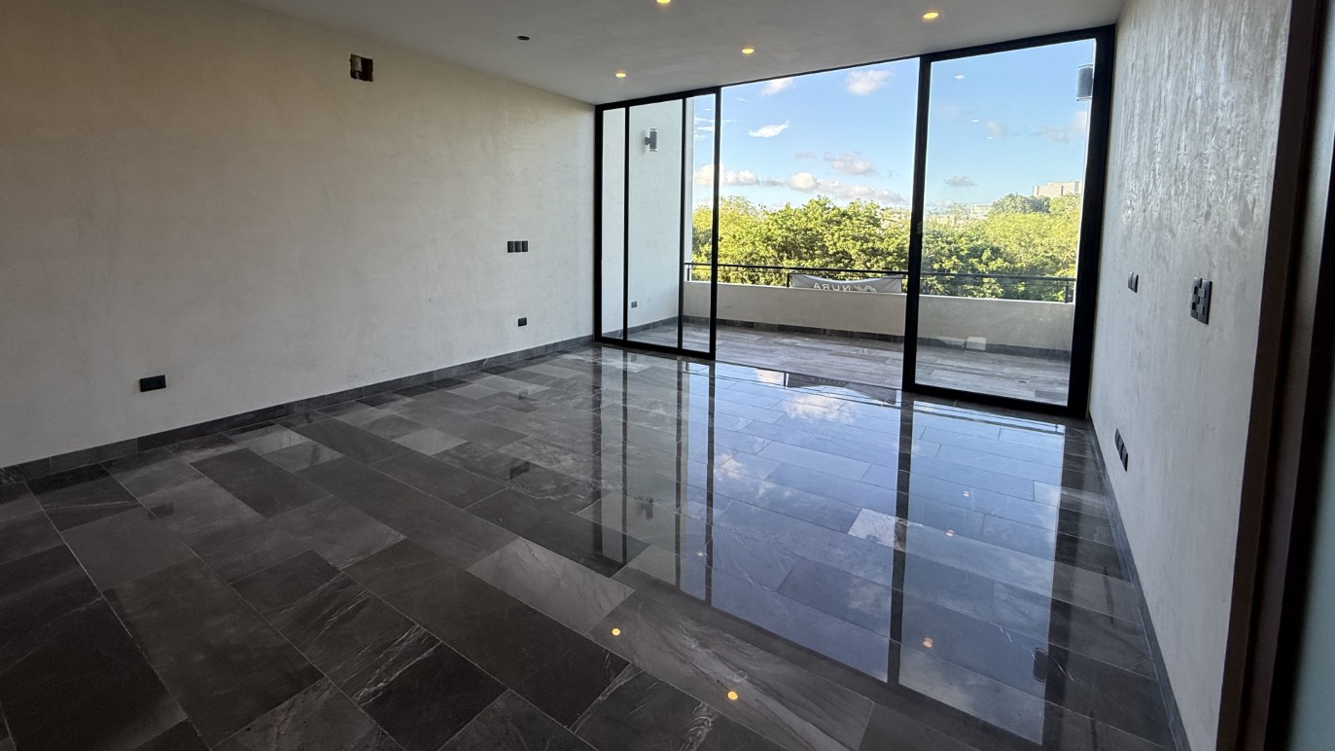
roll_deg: -0.2
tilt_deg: -4.2
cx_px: 645
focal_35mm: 16
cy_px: 277
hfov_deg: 99.3
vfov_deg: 66.0
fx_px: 566
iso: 64
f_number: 2.2
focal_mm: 2.22
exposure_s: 1/303
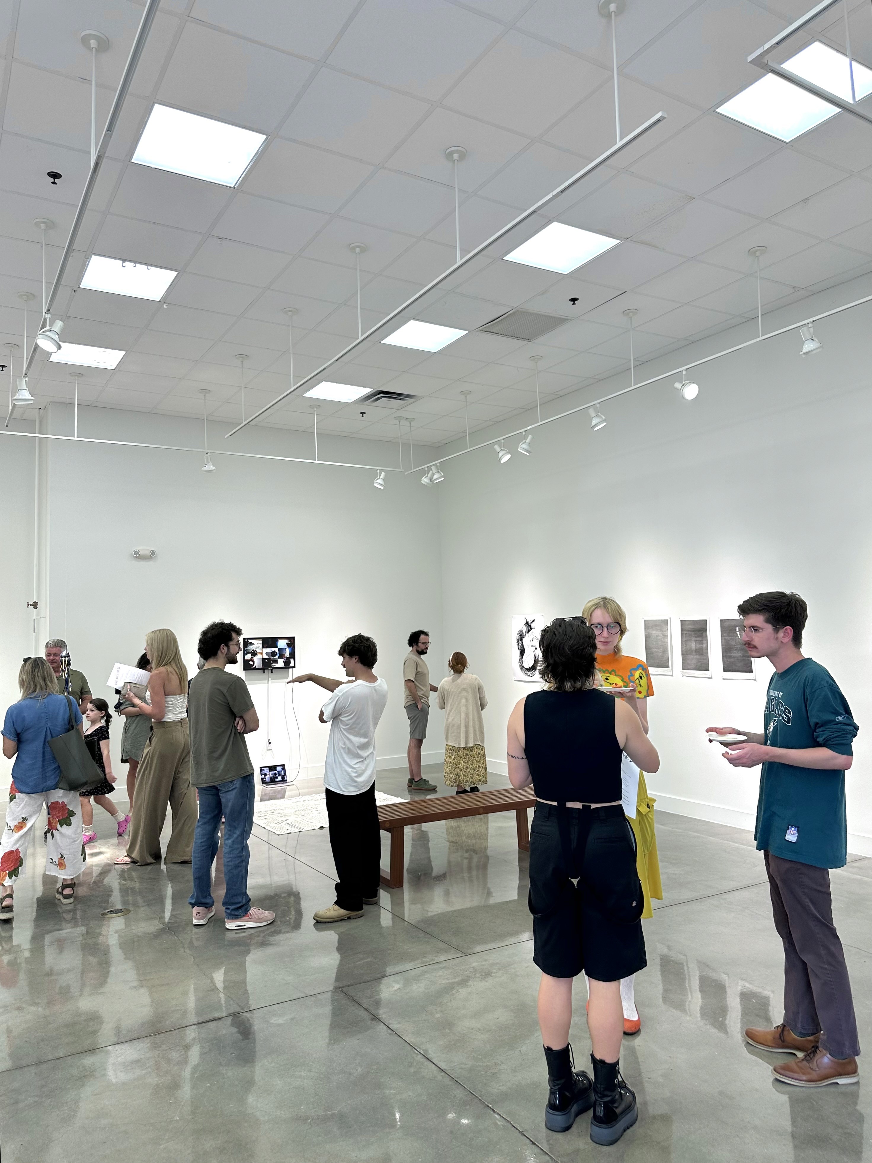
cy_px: 582
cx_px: 436
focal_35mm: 24
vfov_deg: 71.6
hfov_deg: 56.8
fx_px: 806
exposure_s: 1/120
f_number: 1.78
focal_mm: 6.86
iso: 80
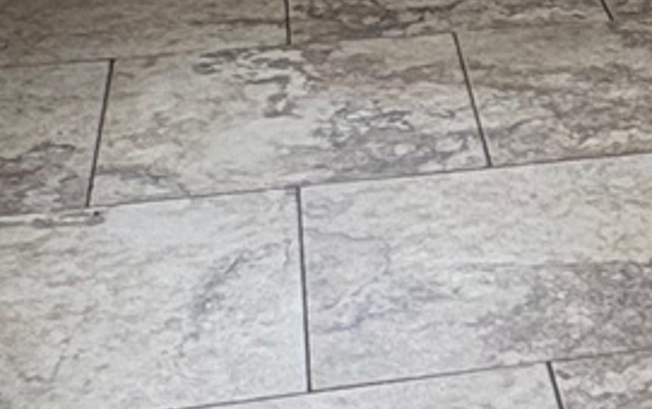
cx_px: 909
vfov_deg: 10.4
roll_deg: -2.6
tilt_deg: -4.8
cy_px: -503
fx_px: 1992
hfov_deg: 17.2
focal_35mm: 112
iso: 40
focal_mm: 2.22
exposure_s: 1/161
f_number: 2.2
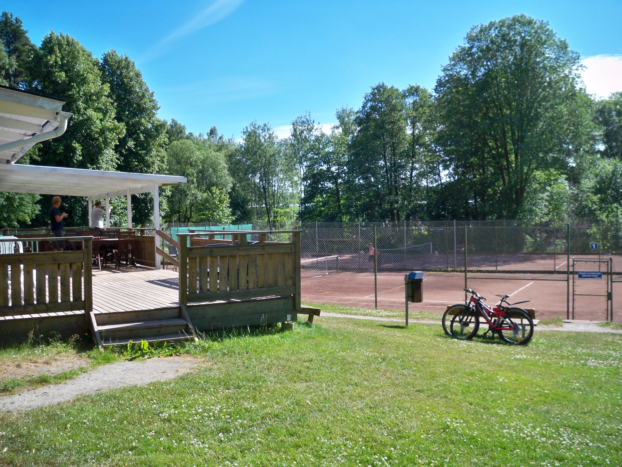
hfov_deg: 52.6
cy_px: 234
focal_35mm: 35
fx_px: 629
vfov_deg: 40.7
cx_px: 311
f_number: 3.1
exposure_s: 1/640
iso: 80
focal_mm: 6.3
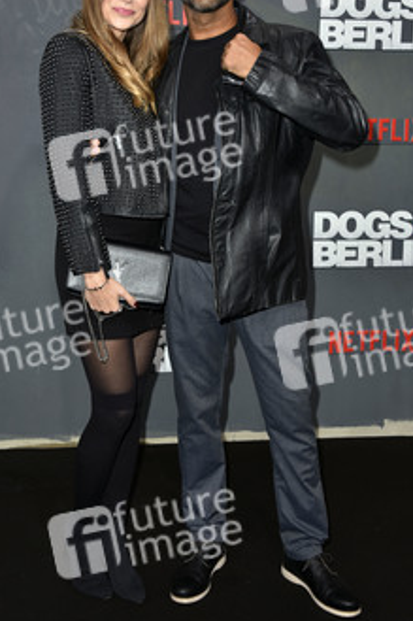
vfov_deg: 38.8
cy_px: 251
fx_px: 878
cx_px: 200
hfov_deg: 26.5
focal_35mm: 51
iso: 250
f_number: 7.1
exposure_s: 1/200
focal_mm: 42
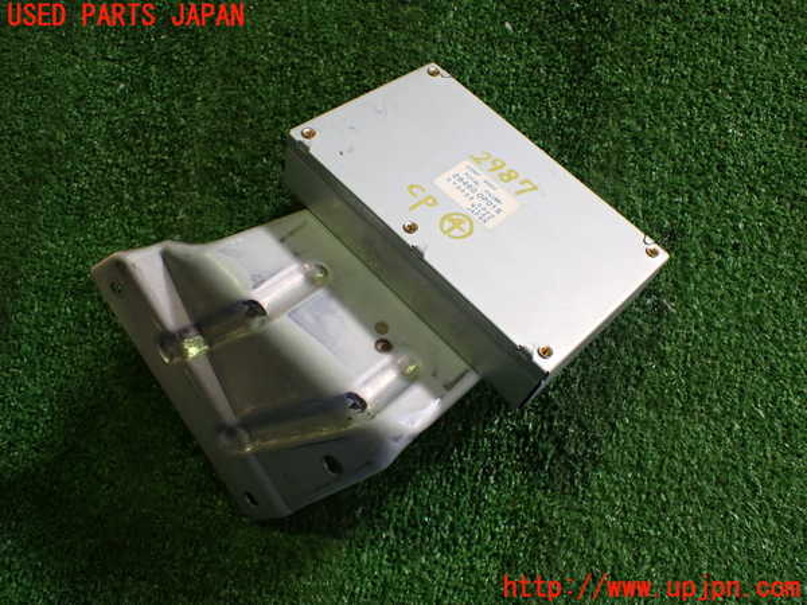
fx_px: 699
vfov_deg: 46.8
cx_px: 404
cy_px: 302
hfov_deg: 60.0
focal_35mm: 30
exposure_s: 1/125
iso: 320
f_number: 2.3
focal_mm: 5.4
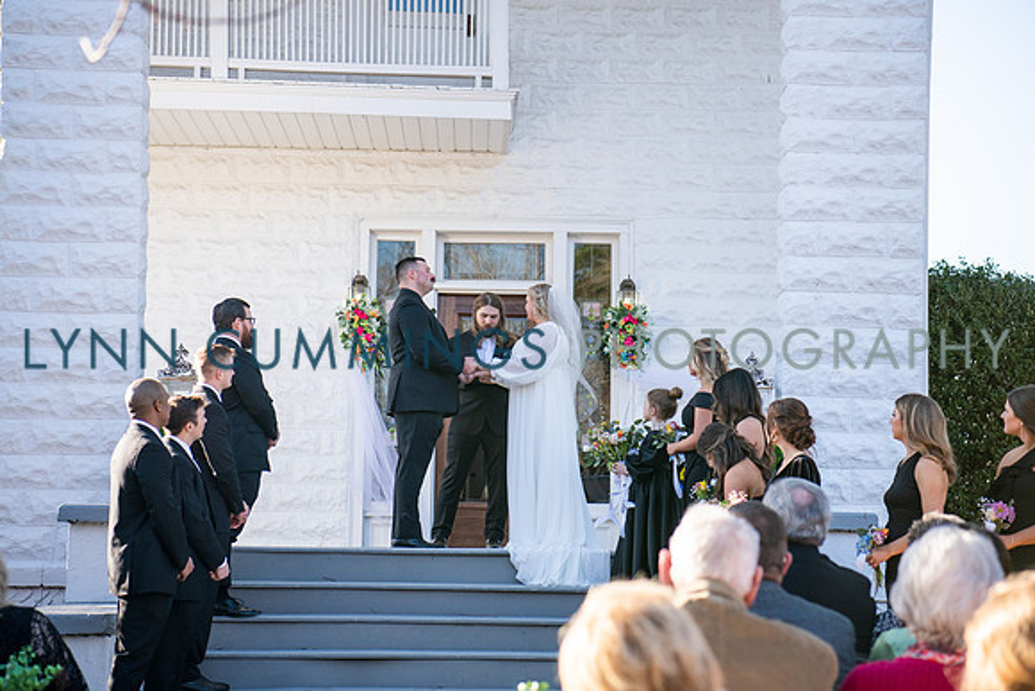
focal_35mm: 70
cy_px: 346
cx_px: 518
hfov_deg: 28.8
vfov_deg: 19.5
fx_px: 2013
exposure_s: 1/800
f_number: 3.5
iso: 250
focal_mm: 70
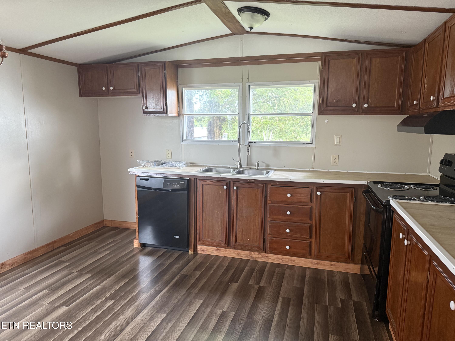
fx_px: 315
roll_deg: -0.1
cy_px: 170
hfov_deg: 71.6
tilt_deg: -7.2
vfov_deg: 56.8
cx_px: 228
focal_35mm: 24
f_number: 1.78
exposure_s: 1/60
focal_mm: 6.76
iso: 320
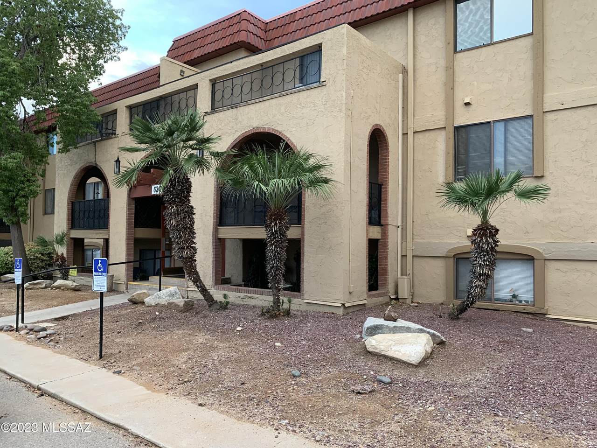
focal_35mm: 26
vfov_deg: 53.1
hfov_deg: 67.3
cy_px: 224
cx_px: 298
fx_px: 448
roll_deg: -0.4
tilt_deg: +1.9
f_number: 1.8
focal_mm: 4.25
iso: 100
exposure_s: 1/66
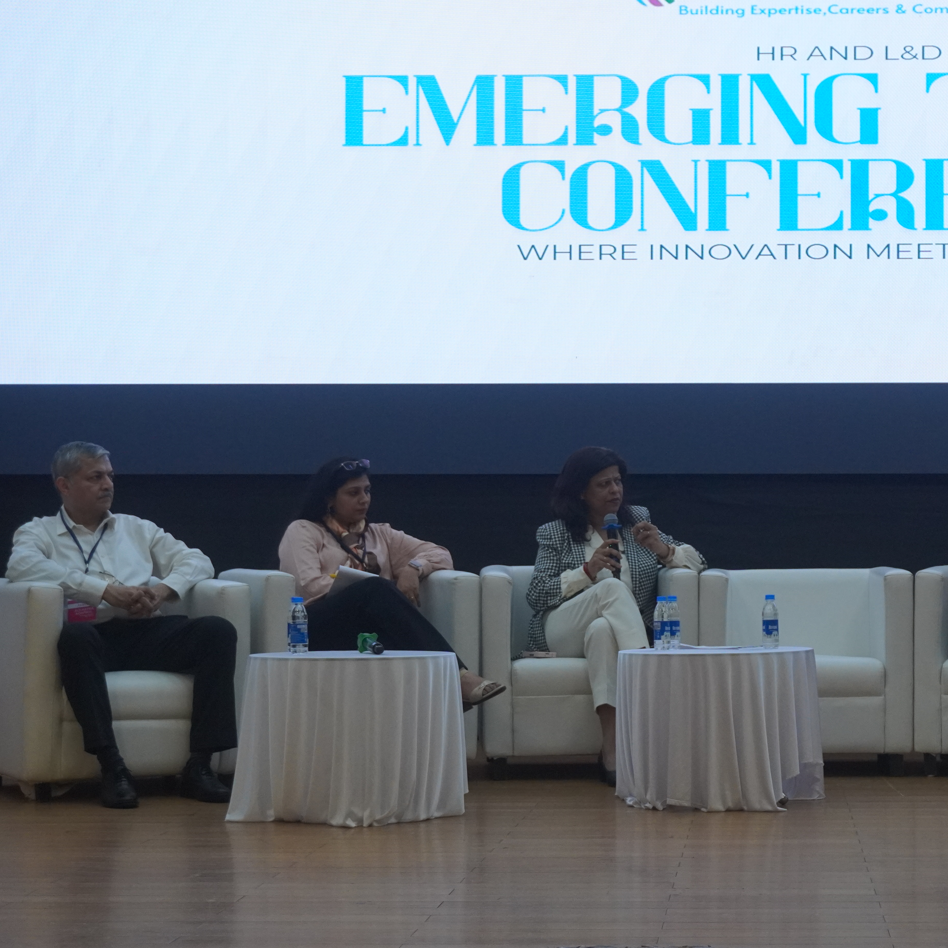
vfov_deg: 23.8
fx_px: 2252
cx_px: 707
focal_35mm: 73
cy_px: 479
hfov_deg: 23.5
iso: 1600
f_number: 5.6
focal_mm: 35
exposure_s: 1/160
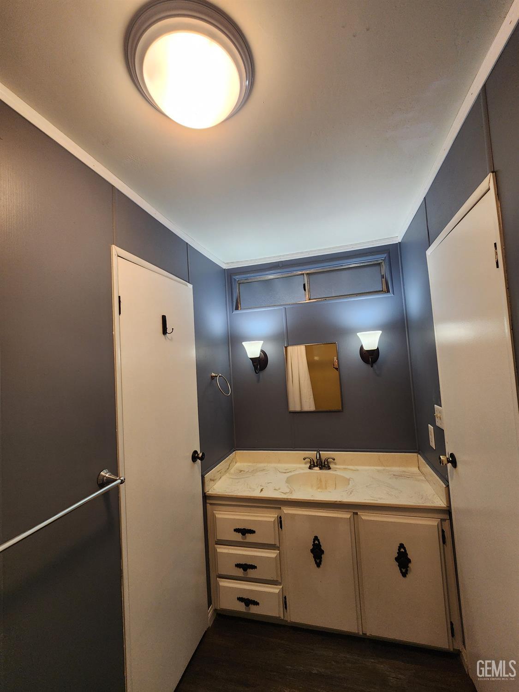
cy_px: 346
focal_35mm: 13
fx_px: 260
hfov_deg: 89.9
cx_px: 260
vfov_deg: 106.2
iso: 160
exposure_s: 1/60
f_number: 2.2
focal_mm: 2.2
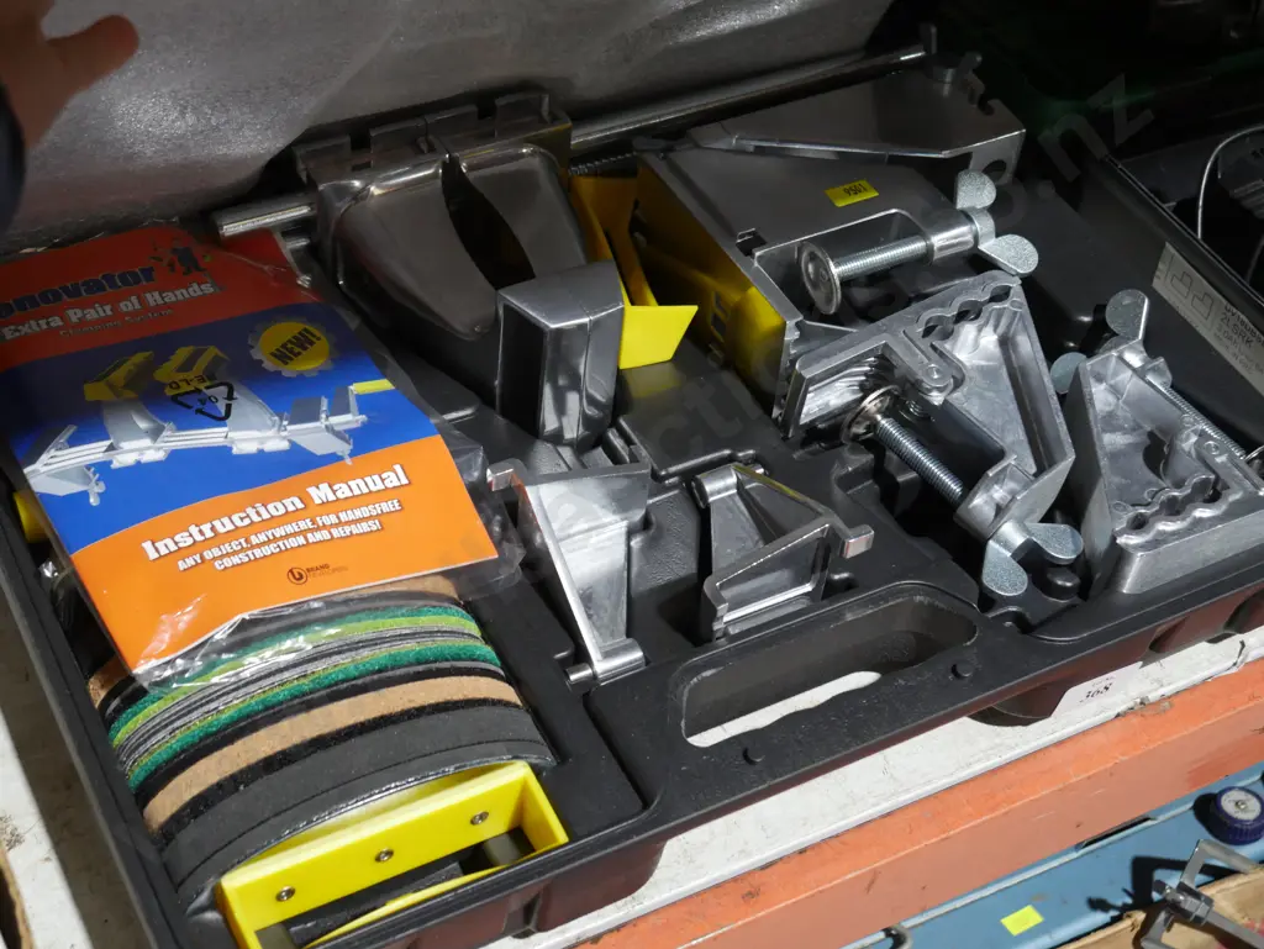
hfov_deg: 36.8
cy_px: 474
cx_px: 632
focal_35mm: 52
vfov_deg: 28.1
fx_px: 1900
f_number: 5.3
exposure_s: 1/60
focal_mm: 26
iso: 1000
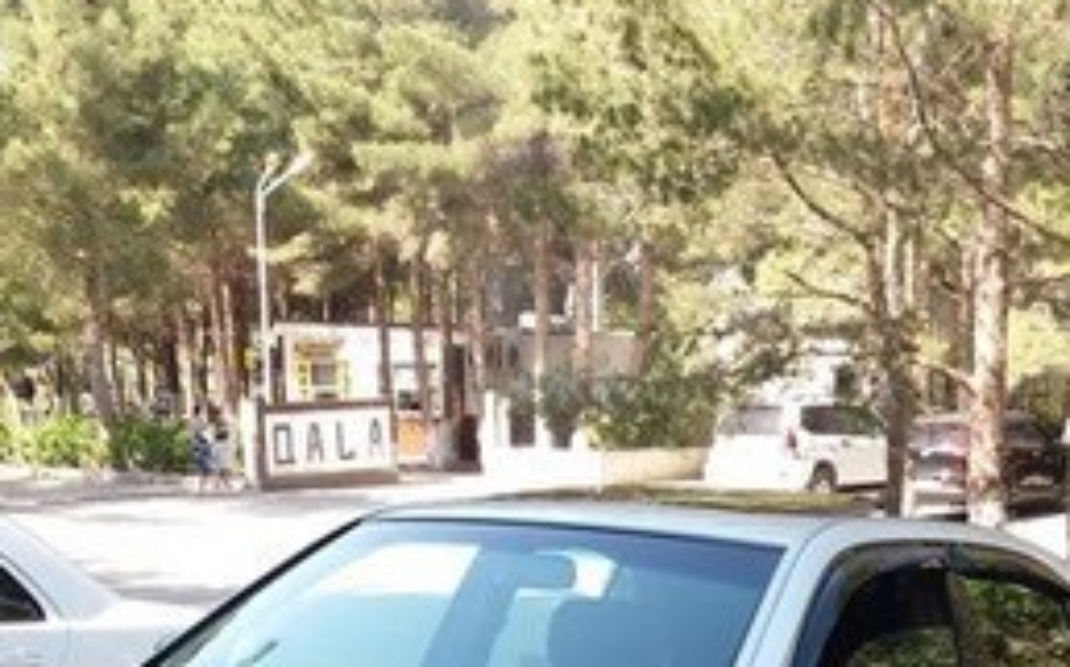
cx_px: 560
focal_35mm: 57
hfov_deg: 35.7
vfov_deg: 20.0
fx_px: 1661
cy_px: 969
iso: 64
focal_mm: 3.7
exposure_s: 1/232
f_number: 1.9
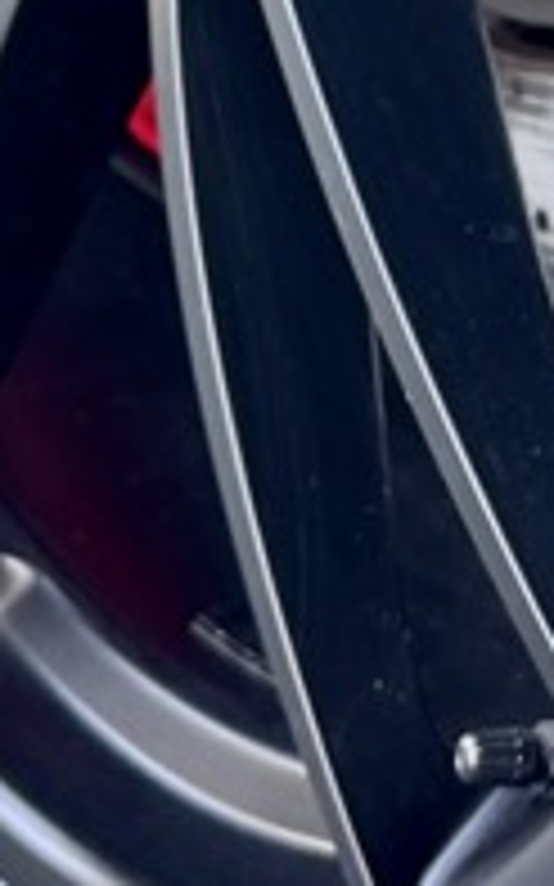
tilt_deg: -11.3
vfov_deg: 13.0
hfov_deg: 8.6
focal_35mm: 151
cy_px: -517
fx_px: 3650
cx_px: 680
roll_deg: +3.4
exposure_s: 1/121
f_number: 1.78
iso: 160
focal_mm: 6.76
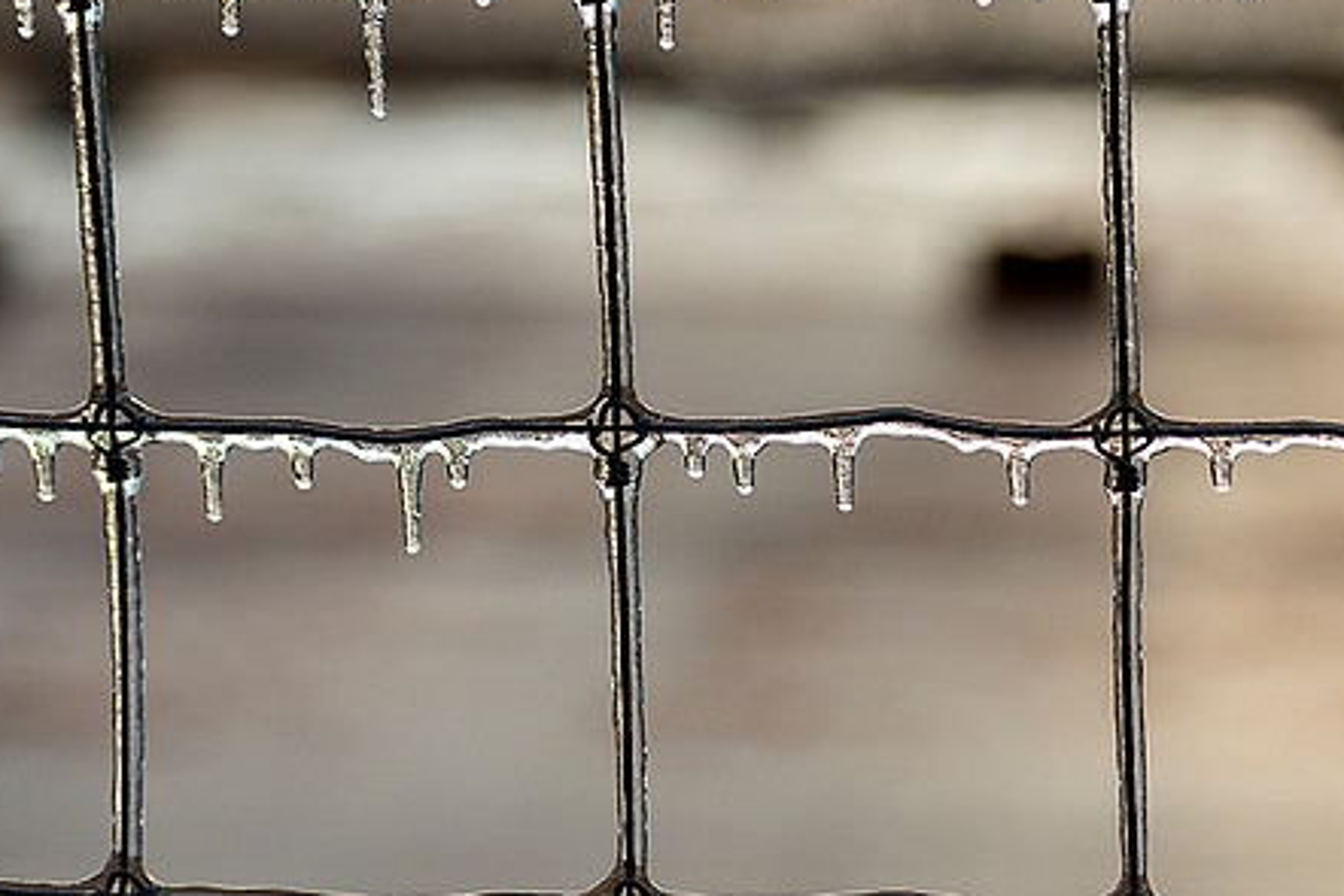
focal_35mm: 147
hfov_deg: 13.9
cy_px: 469
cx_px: 861
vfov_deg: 9.3
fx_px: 5489
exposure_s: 1/2500
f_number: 2.8
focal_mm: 112
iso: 250
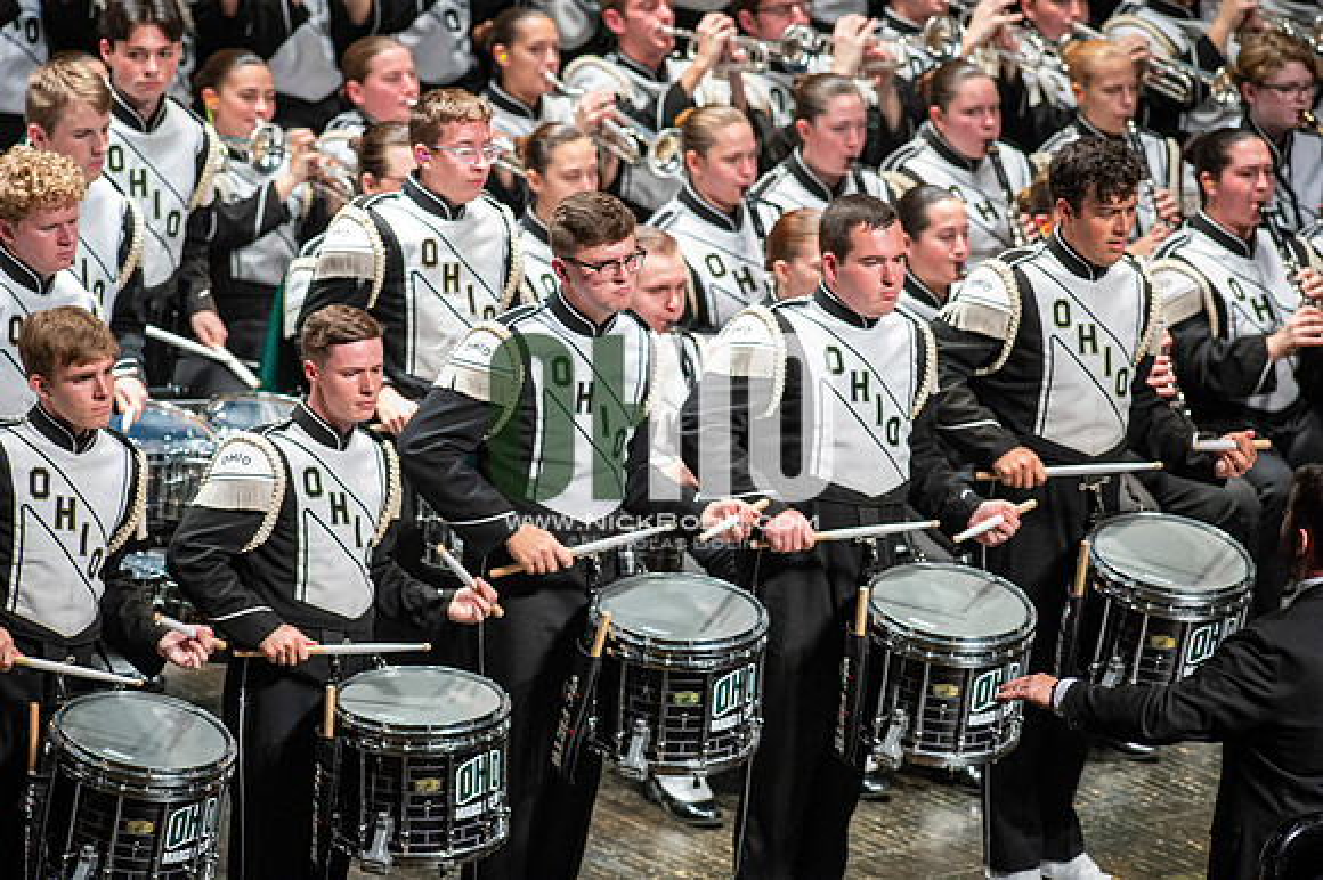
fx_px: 11018
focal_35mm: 300
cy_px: 440
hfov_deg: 6.9
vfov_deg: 4.6
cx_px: 662
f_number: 5.6
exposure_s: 1/400
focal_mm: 300
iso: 5000
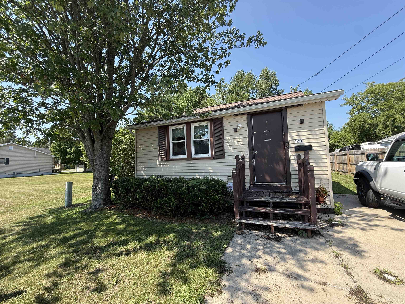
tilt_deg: +3.9
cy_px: 152
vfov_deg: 85.7
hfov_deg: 102.1
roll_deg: +2.1
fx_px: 164
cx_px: 202
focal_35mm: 14
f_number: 2.2
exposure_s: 1/256
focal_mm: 2.22
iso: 20
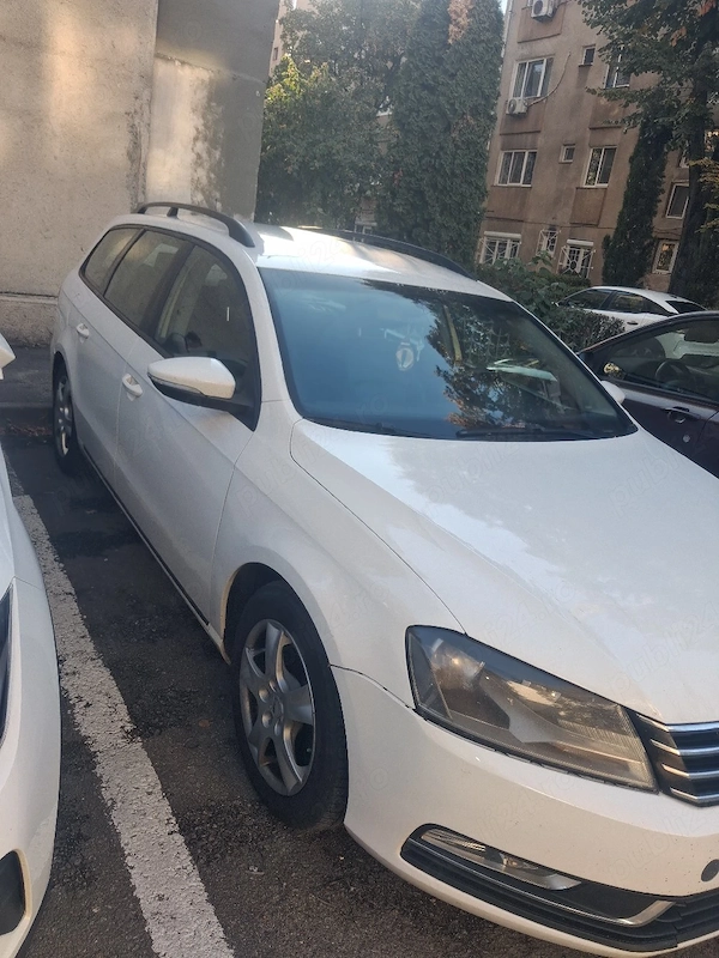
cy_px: 479
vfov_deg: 65.3
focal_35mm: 27
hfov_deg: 51.4
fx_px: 748
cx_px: 360
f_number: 1.8
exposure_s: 1/100
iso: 32
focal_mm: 4
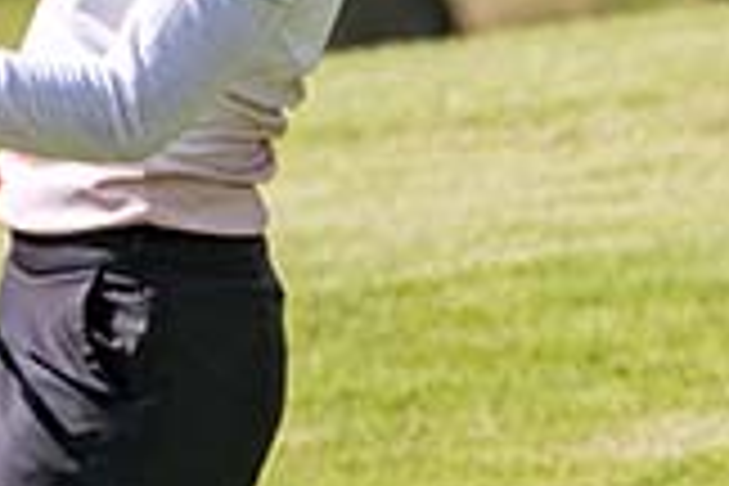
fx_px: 78139
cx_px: 36
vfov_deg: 0.4
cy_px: 153
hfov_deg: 0.5
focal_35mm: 3859
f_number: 8
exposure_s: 1/2500
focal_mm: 650
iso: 450
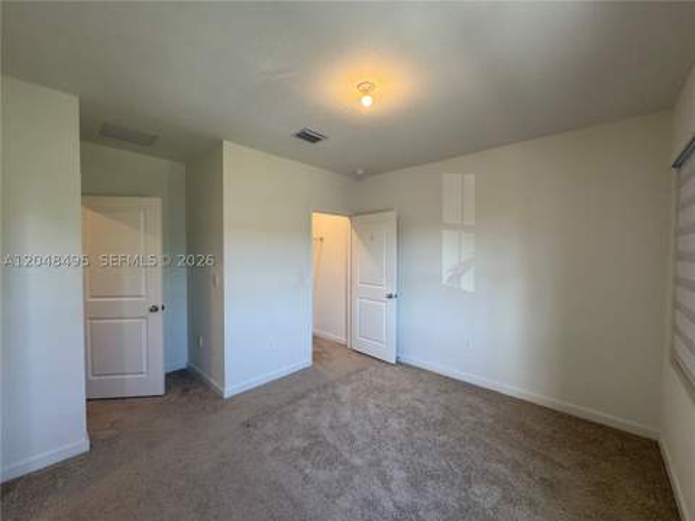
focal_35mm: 14
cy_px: 260
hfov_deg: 102.1
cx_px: 348
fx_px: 281
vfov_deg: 85.7
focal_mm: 2.22
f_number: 2.2
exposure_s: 1/120
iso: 160
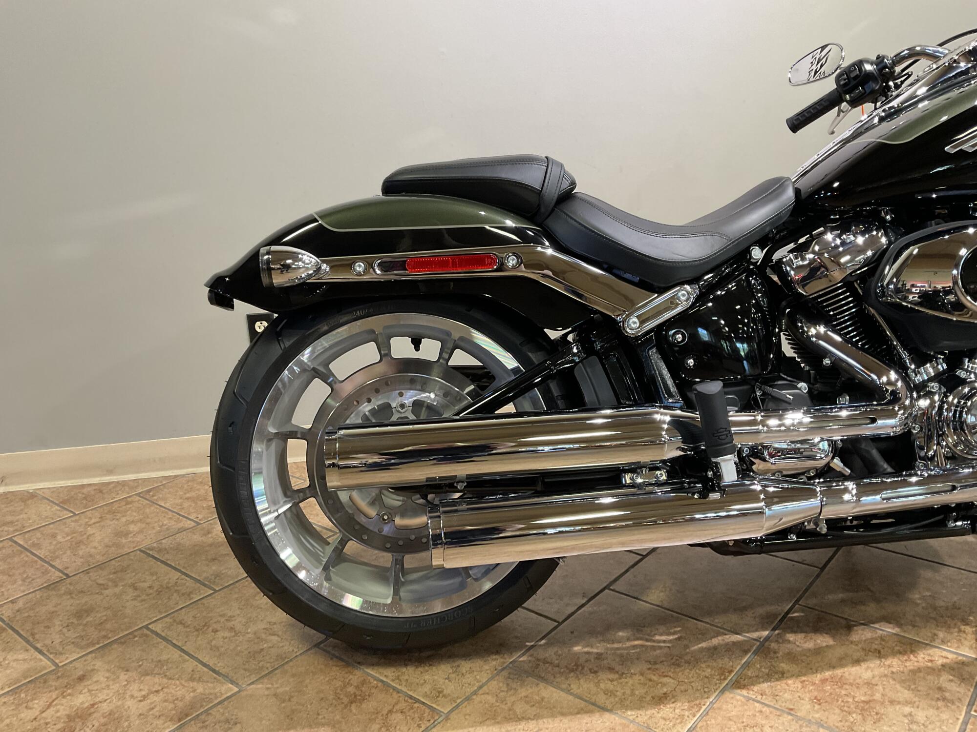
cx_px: 488
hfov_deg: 61.7
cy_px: 366
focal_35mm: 29
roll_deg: +1.9
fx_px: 818
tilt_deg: -15.0
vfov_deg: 48.2
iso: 100
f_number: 1.8
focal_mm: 3
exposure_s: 1/60
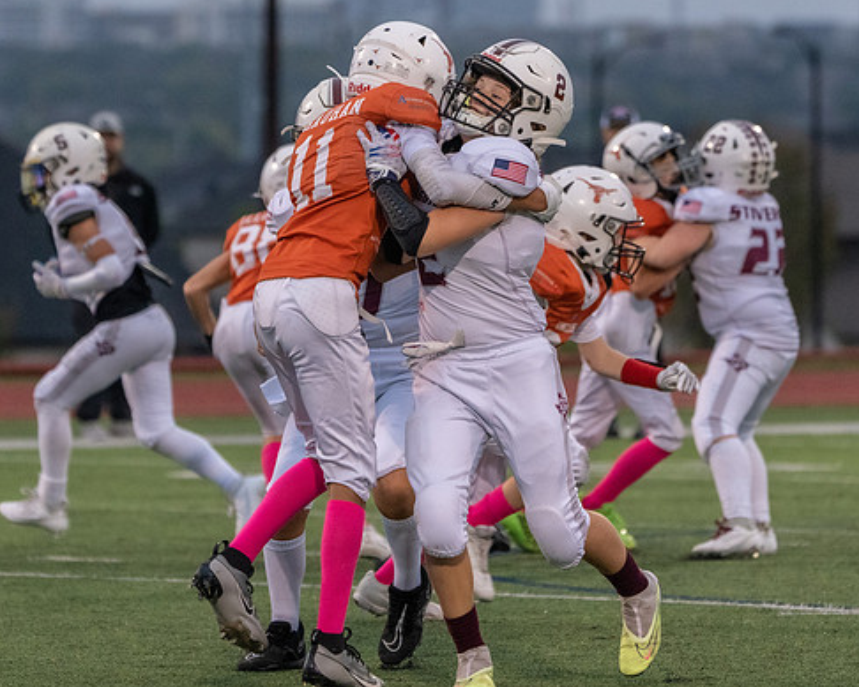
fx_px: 10985
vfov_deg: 3.6
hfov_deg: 4.5
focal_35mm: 432
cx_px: 446
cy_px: 362
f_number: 5.6
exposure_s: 1/1000
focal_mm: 268
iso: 5000
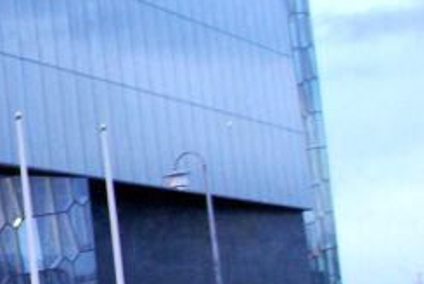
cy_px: 1
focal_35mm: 132
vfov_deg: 10.3
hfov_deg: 12.5
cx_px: -557
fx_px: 1557
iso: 1600
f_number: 3.5
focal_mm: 18
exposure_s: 1/25
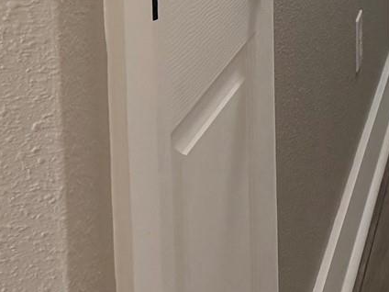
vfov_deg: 11.4
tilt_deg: -6.2
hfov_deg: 14.9
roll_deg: -0.6
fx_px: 1304
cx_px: 686
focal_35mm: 116
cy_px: -316
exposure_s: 1/240
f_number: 1.78
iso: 200
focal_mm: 6.76
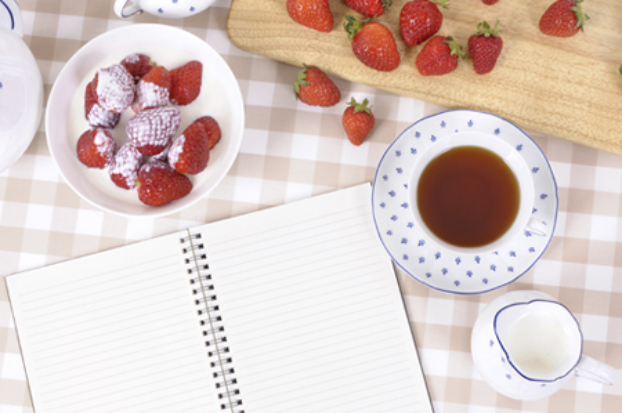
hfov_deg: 29.9
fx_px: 1165
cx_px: 311
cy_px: 206
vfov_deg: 20.1
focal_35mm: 68
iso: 200
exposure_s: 1/125
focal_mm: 45
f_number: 13
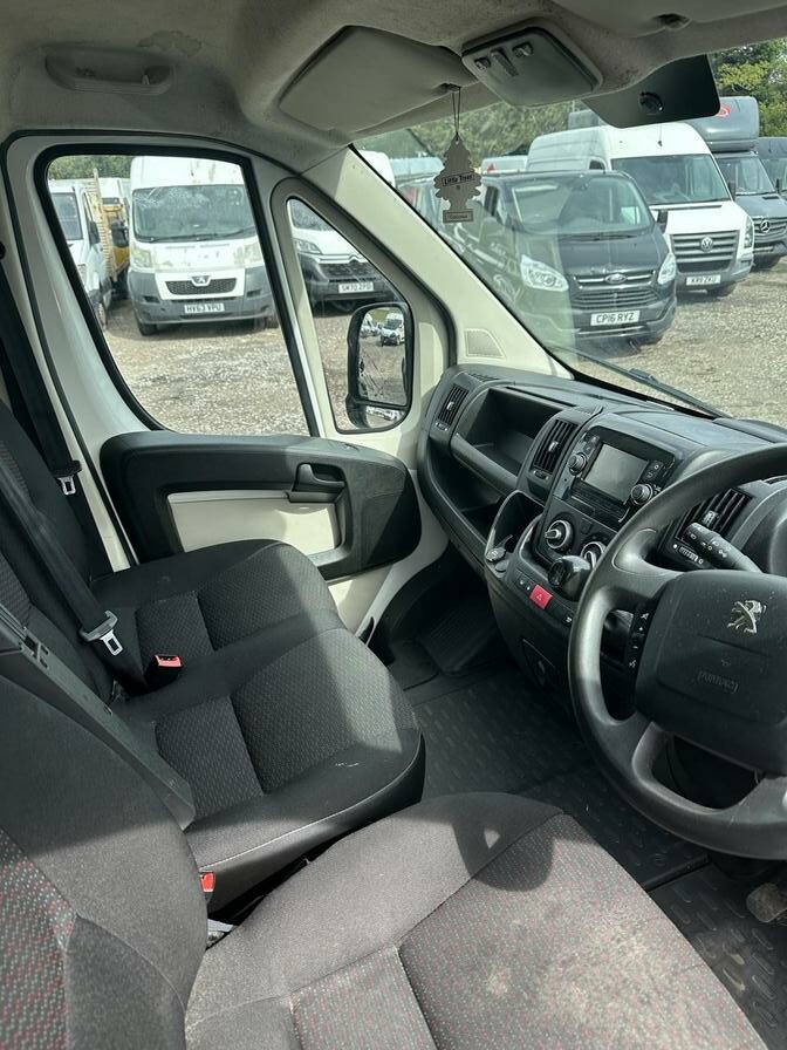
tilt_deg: -24.1
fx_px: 728
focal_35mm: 24
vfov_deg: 71.6
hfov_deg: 56.8
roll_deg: +2.1
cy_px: 525
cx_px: 394
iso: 80
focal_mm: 6.86
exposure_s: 1/989
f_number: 1.78
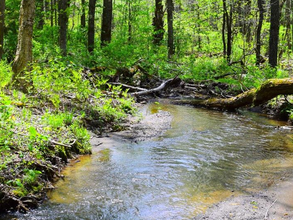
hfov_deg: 25.5
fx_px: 644
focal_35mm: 76
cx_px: 94
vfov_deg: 19.3
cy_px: 68
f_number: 8
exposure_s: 1/250
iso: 200
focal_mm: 25
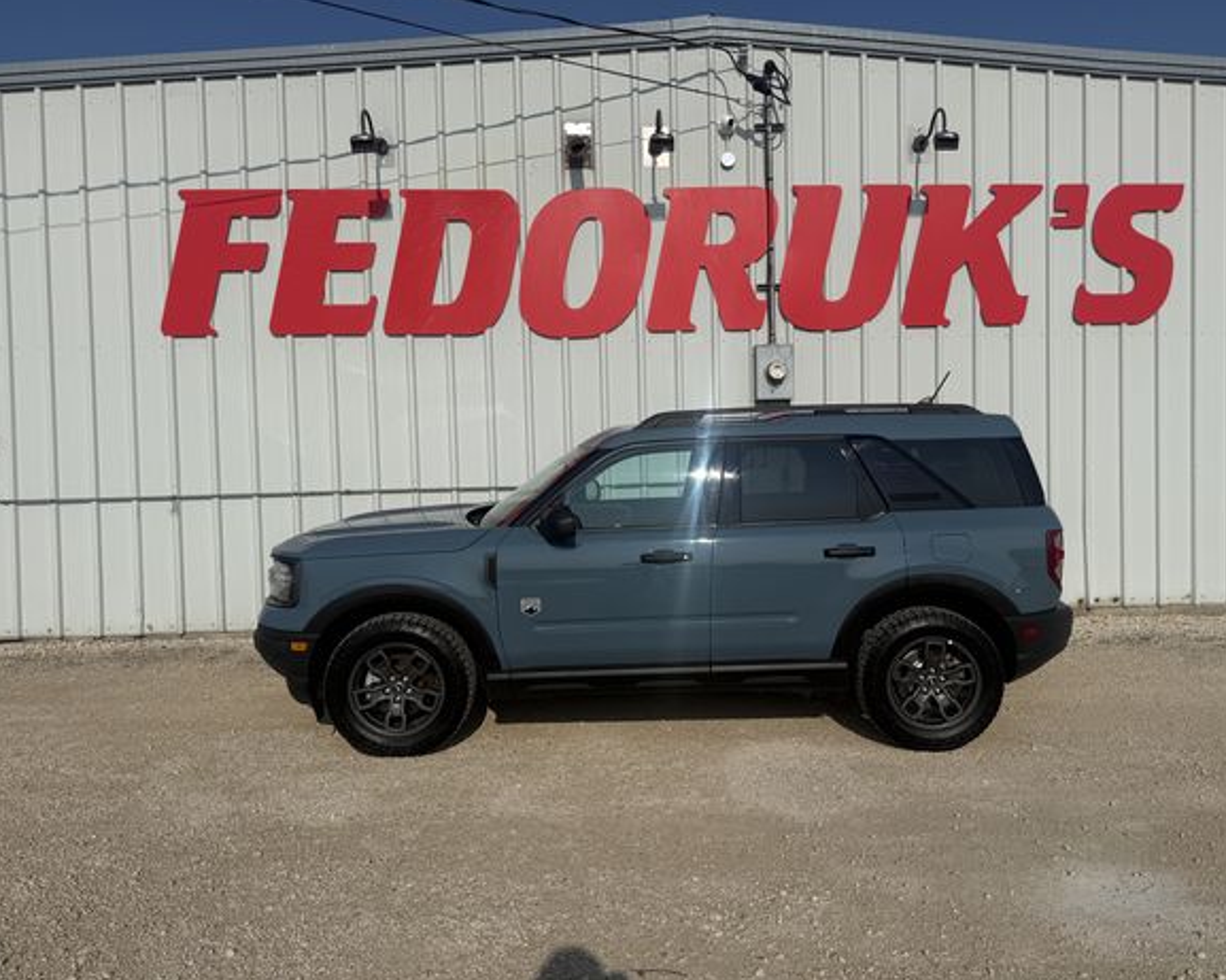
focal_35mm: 26
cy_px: 495
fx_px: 943
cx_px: 657
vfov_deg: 54.9
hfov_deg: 66.0
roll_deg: +1.2
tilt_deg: -2.2
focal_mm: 6.76
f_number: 1.78
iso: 80
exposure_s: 1/11905
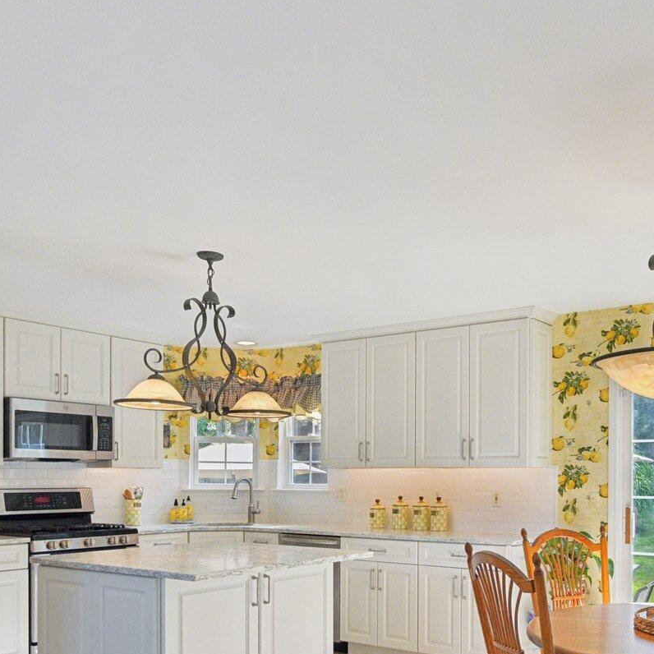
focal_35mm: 35
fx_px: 748
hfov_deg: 46.2
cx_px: 457
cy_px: 491
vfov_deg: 45.6
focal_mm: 16
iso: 800
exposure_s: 1/320
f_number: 8
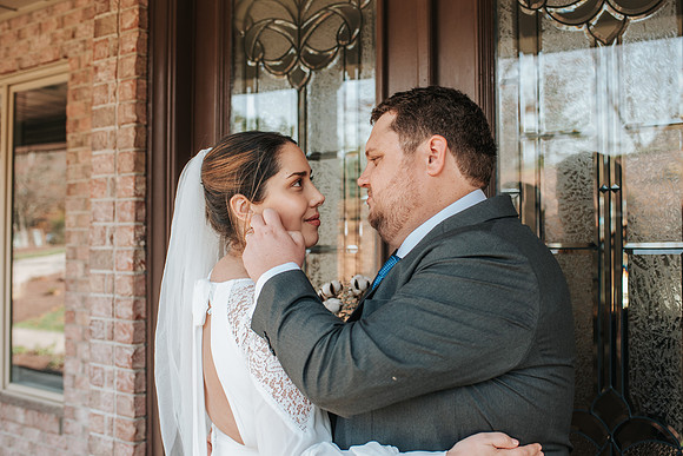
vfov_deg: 36.1
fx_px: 699
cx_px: 358
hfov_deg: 52.1
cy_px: 217
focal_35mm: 37
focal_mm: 35
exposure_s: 1/500
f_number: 3.5
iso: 640
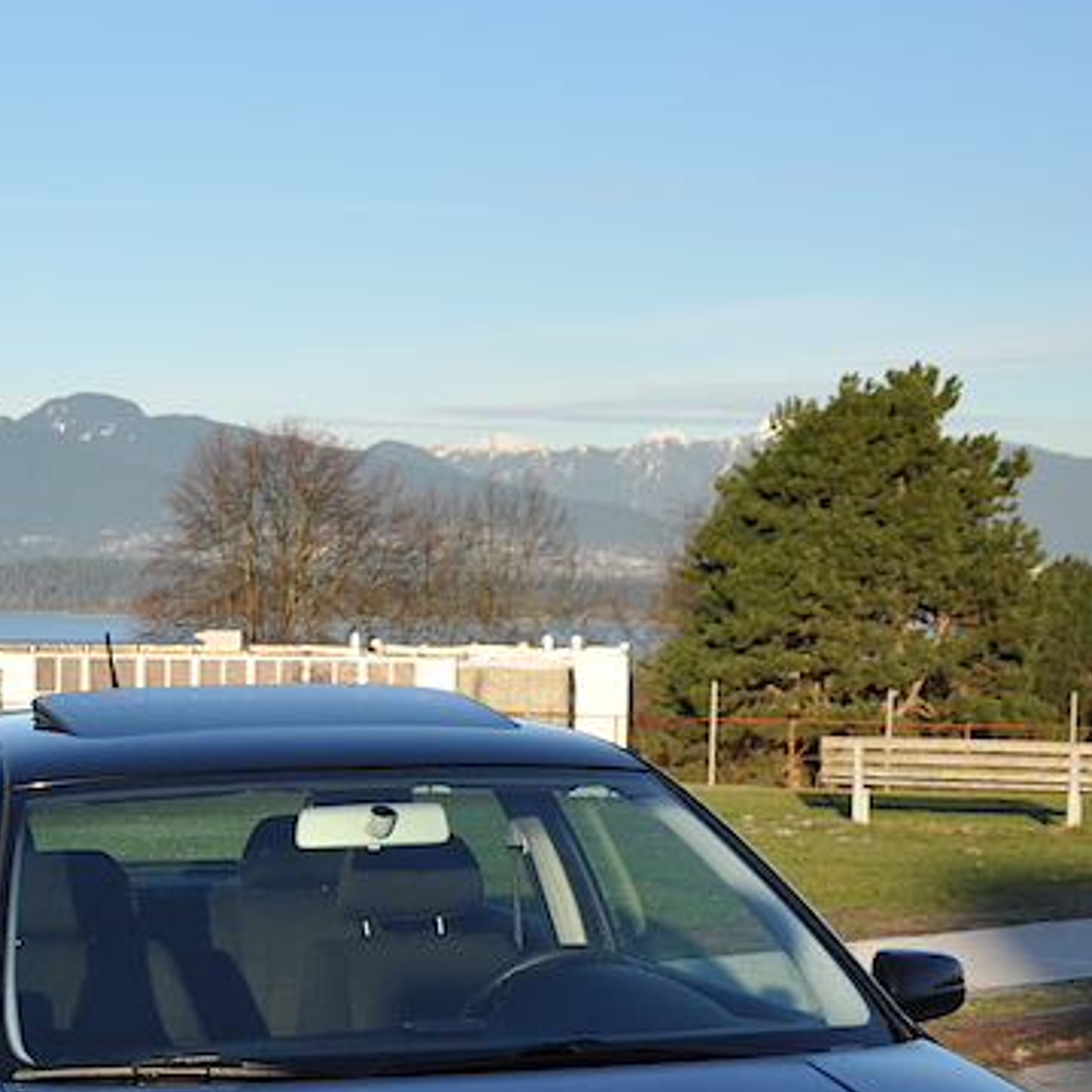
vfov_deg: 21.4
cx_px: -46
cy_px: 894
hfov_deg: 20.8
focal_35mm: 80
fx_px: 2855
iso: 500
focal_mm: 22
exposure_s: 1/3200
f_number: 3.8
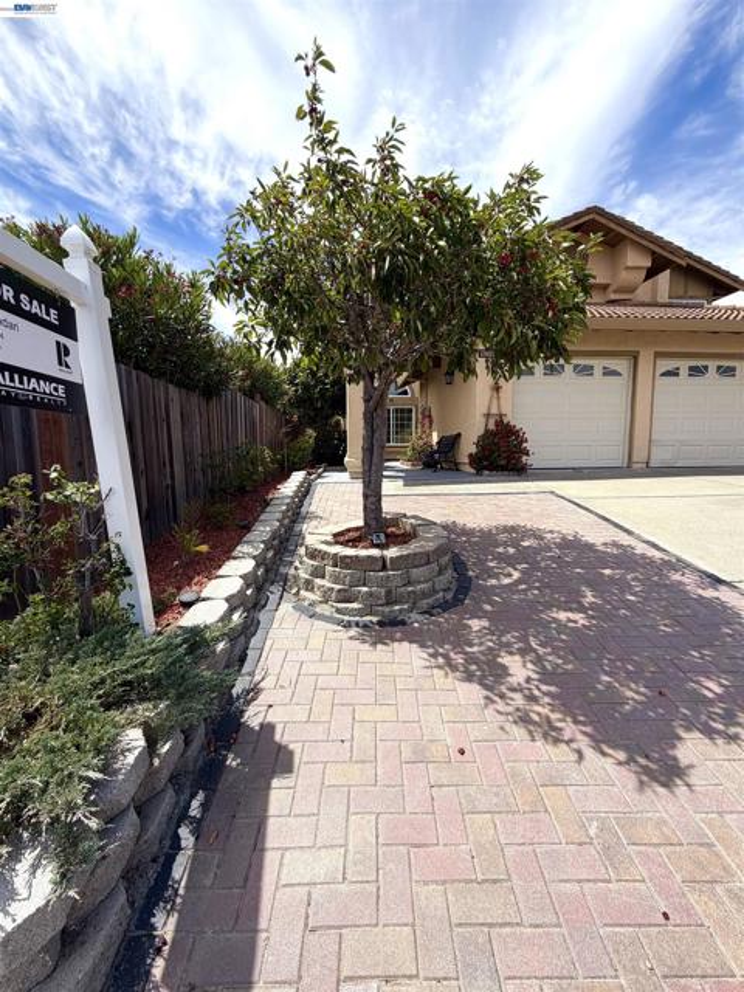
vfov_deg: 102.1
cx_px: 372
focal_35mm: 14
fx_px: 401
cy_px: 496
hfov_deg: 85.7
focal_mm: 2.22
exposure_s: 1/770
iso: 20
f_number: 2.2
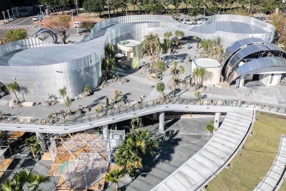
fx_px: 222
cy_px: 78
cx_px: 148
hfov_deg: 65.5
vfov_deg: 46.1
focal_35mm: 28
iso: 200
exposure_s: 1/4000
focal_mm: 8.38
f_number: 2.8
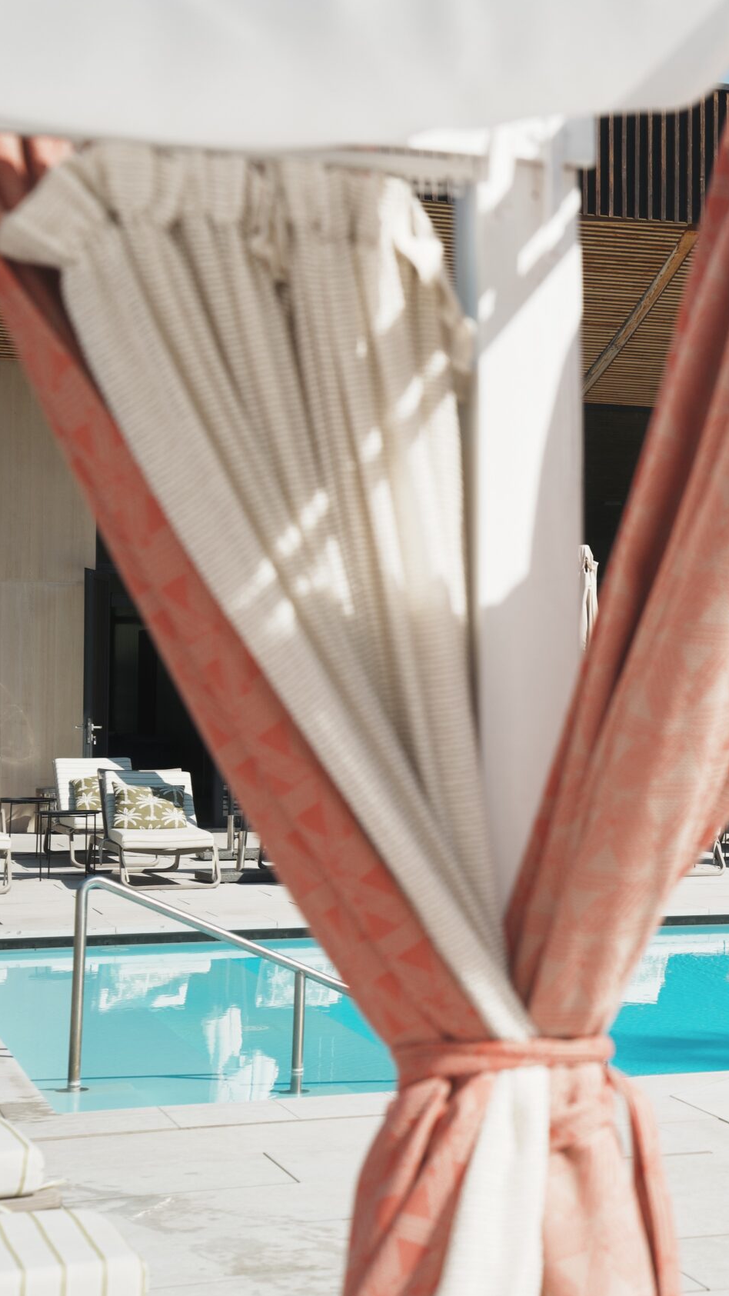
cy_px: 652
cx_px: 933
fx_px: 2680
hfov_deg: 14.8
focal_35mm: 78
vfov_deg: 27.2
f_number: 5.6
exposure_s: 1/500
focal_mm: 49
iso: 100
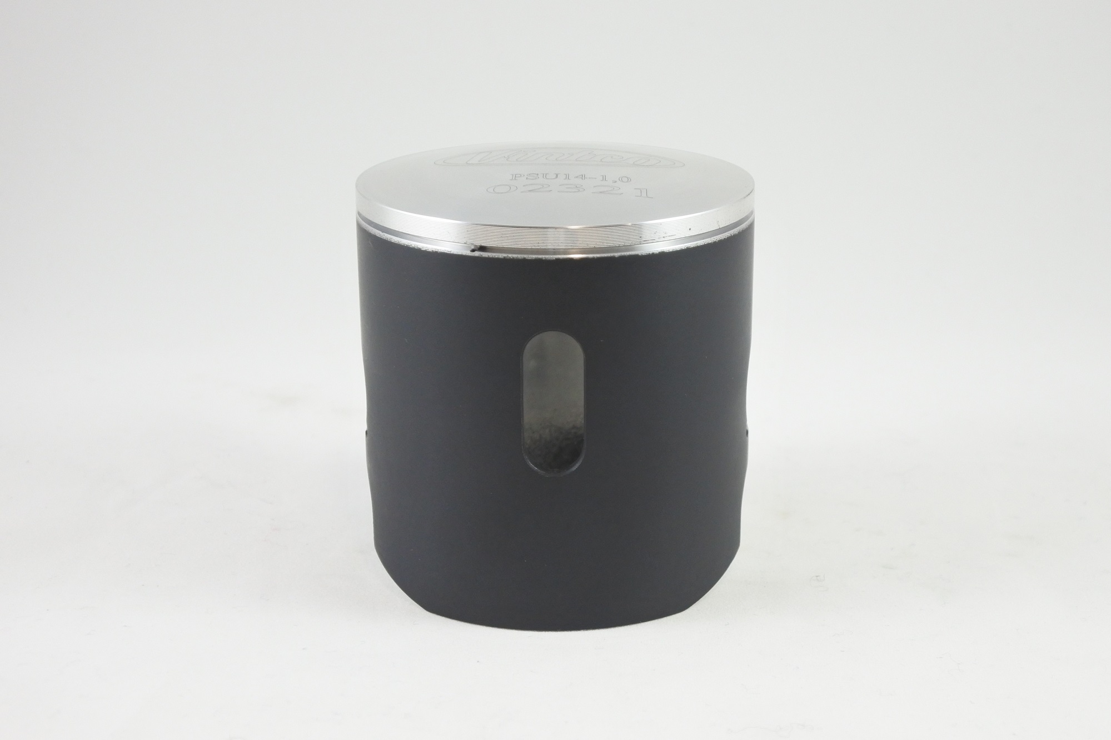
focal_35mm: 51
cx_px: 556
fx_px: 1574
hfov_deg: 38.9
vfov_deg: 26.5
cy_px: 370
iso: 640
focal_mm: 18.9
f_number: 4.5
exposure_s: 1/125
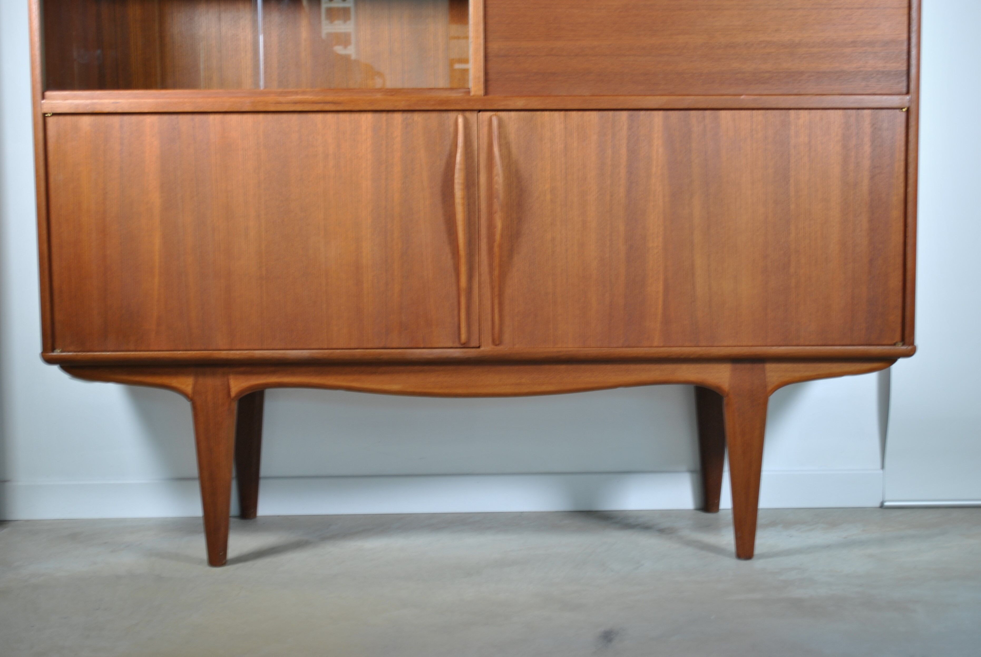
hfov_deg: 36.8
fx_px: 1473
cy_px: 328
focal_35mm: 54
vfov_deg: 25.1
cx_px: 490
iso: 100
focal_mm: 36
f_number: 5
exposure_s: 1/10
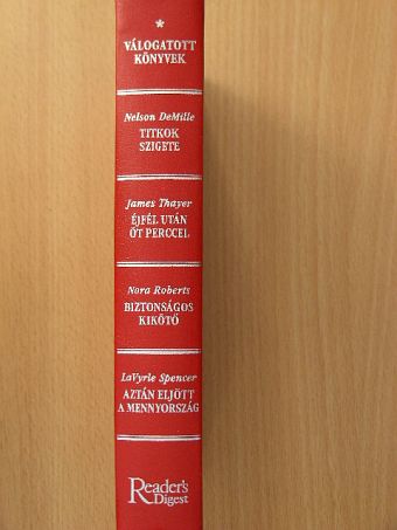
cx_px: 198
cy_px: 265
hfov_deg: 21.0
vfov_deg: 27.8
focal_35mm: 70
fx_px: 1070
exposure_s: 1/9.2
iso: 100
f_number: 3.5
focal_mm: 11.7
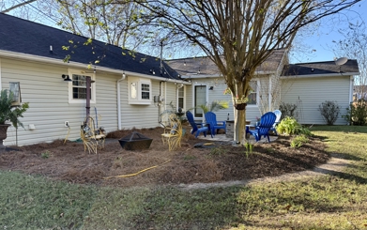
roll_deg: -0.4
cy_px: 127
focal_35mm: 26
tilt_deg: -4.1
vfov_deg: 47.6
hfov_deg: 70.4
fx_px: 260
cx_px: 184
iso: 100
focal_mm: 6.76
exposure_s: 1/765
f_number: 1.78
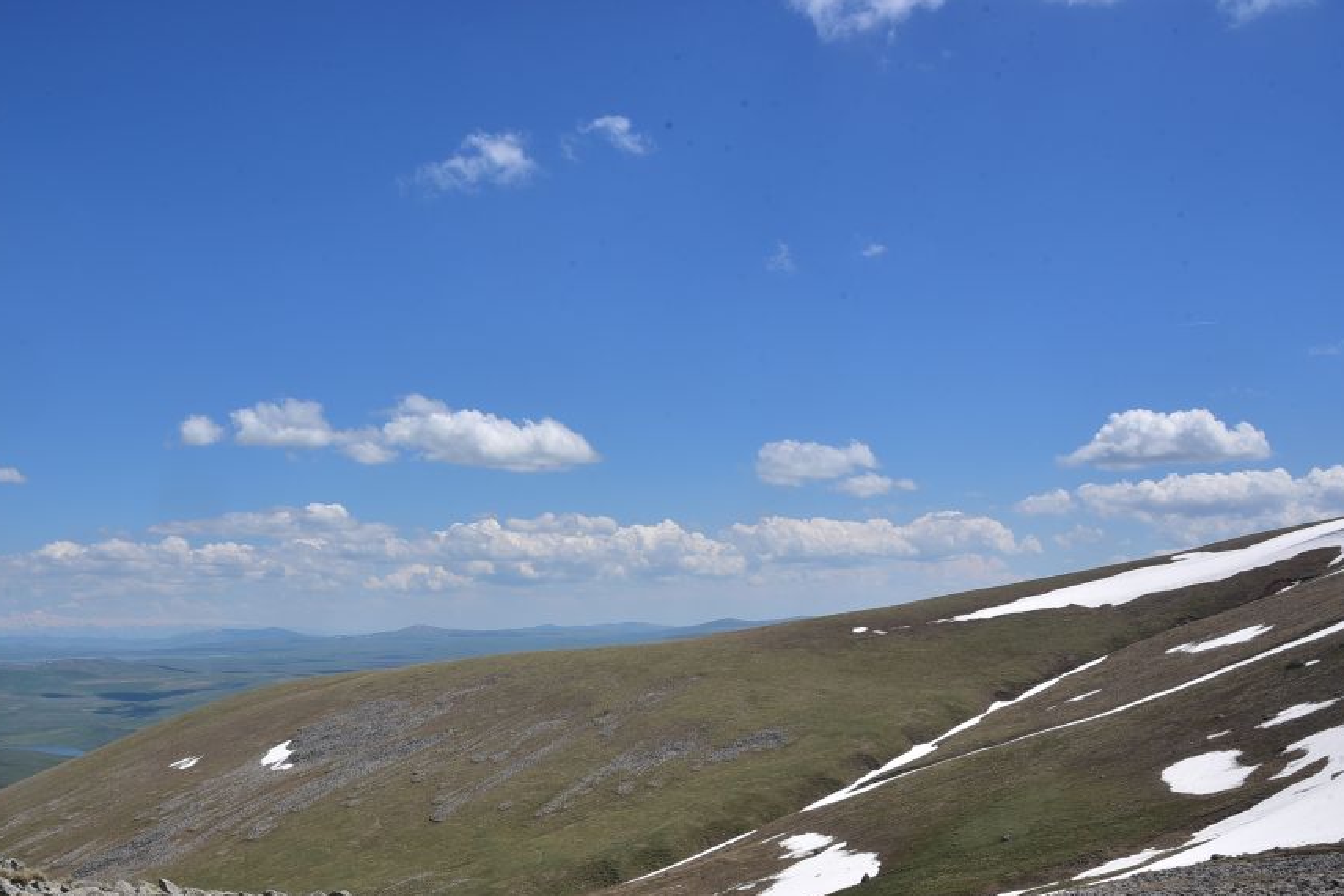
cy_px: 678
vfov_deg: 17.8
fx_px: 2837
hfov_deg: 26.6
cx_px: 501
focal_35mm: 76
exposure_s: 1/125
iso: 160
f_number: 18
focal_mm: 50
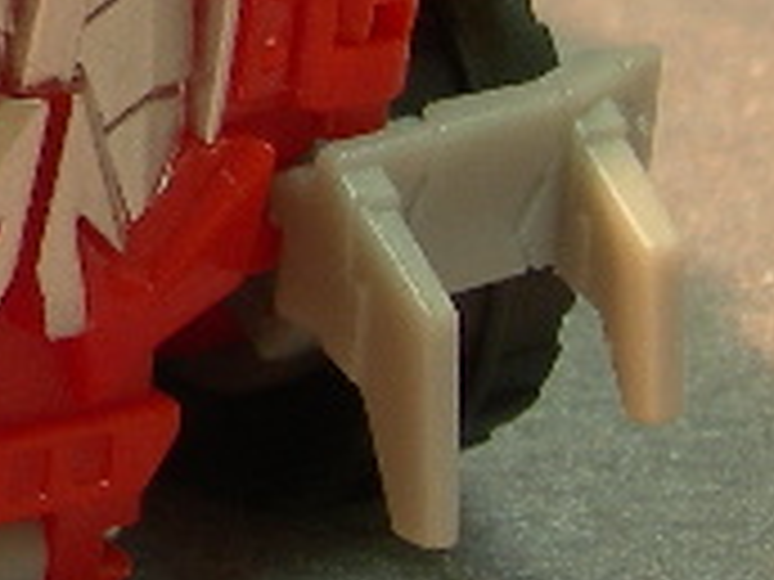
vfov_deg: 4.8
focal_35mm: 304
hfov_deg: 6.3
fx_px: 6797
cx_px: -864
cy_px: -450
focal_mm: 10.6
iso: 50
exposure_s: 1/8.6
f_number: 3.2
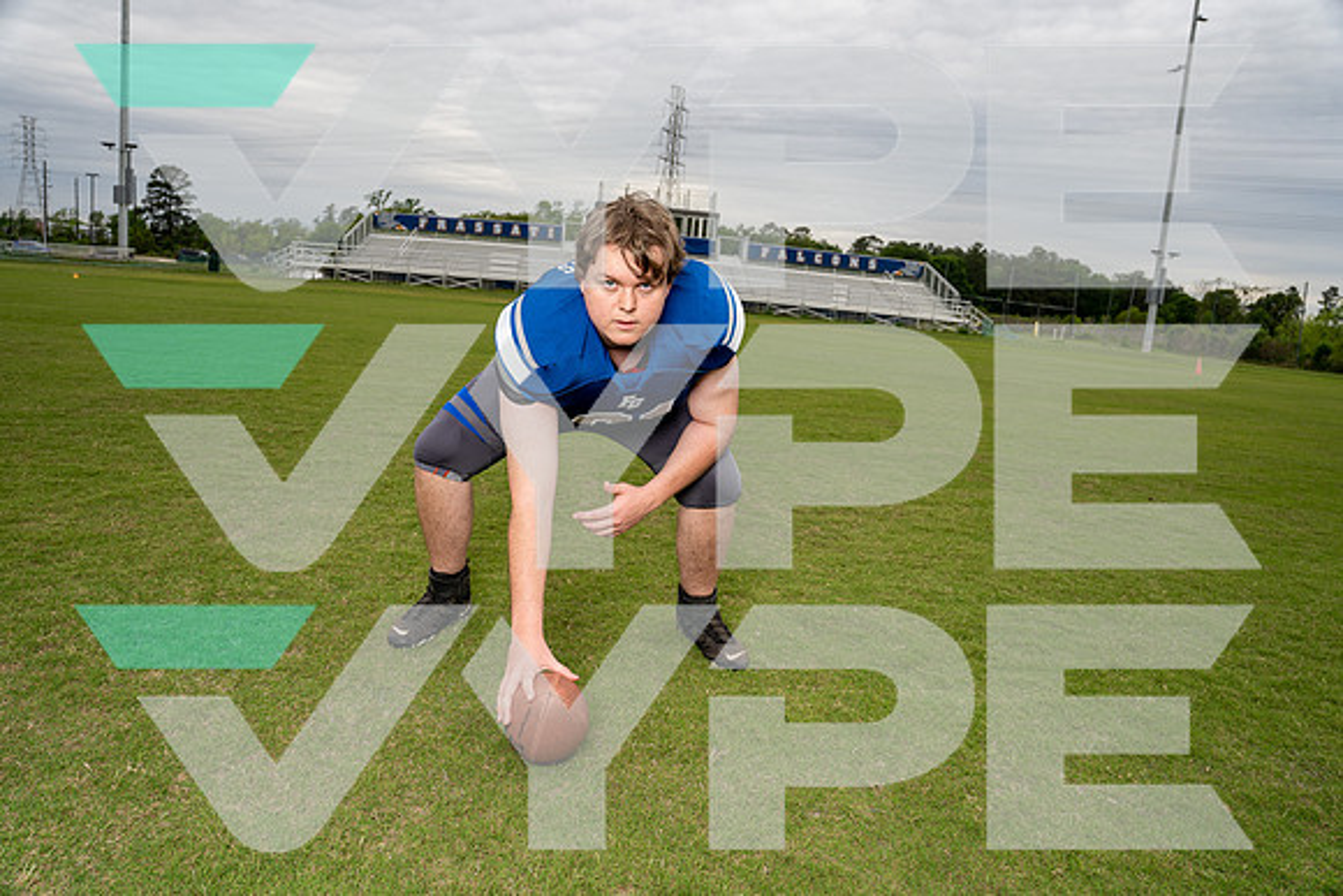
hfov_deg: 73.7
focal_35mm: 24
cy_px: 448
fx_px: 896
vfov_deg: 53.2
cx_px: 672
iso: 200
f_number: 5
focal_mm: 24
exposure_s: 1/250
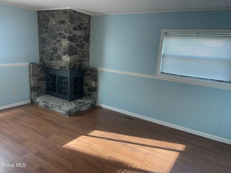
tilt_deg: -12.0
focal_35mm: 25
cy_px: 86
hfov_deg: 69.4
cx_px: 116
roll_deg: -3.0
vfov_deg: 54.9
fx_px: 167
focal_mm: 5.1
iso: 100
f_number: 1.6
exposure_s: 1/60
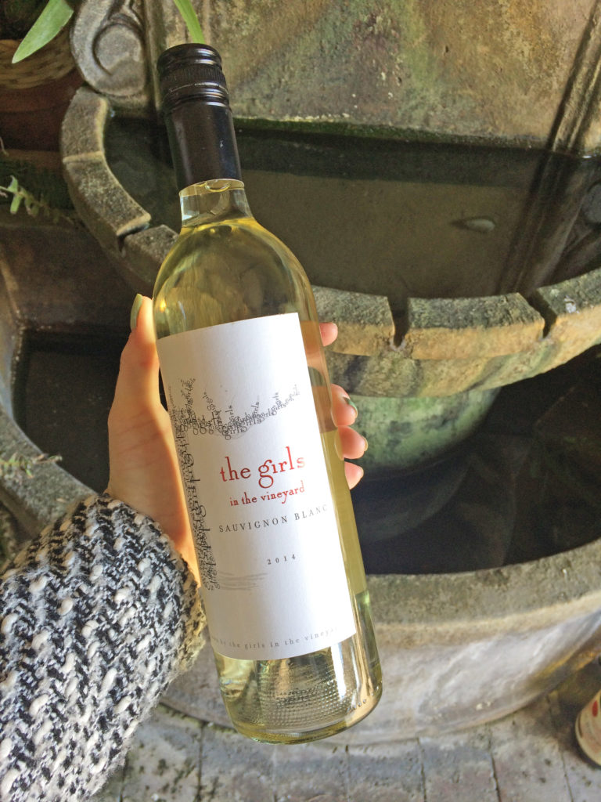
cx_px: 300
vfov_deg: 61.7
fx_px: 671
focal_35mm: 29
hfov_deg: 48.2
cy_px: 401
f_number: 2.2
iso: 50
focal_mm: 4.15
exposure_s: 1/60
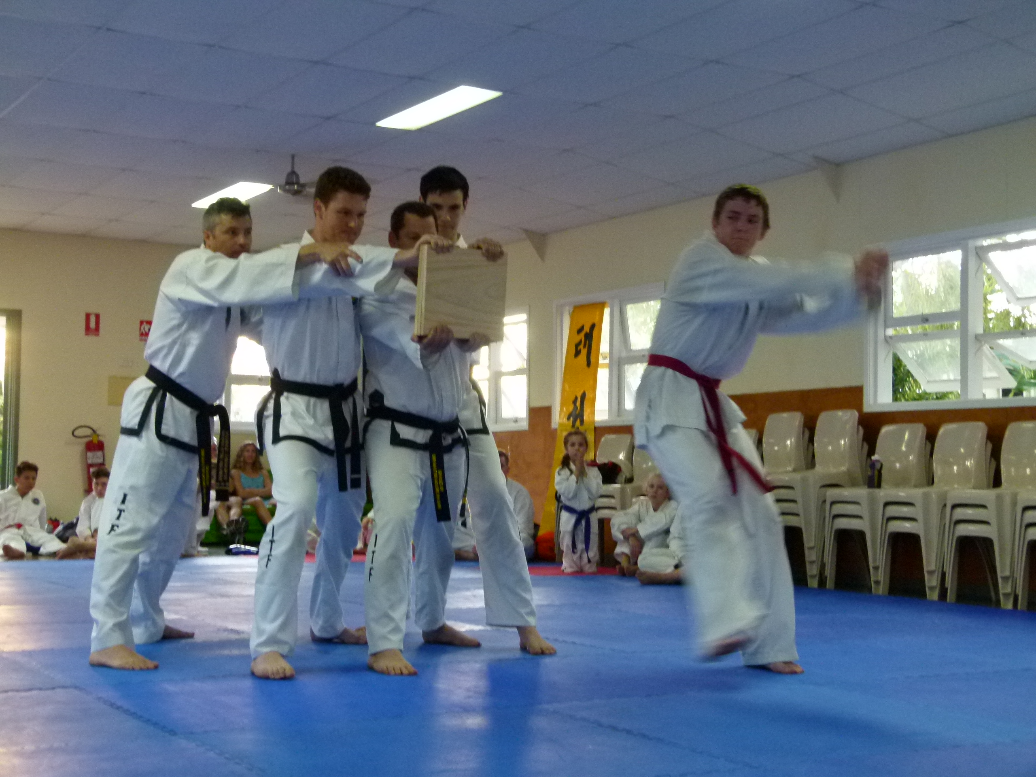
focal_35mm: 51
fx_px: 1526
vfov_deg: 28.6
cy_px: 388
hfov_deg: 37.5
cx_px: 518
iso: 400
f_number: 3.2
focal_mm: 9.2
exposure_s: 1/40
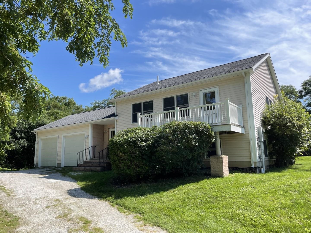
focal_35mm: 26
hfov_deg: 67.3
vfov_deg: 53.1
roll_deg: +1.0
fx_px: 234
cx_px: 156
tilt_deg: +10.7
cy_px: 116
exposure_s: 1/2020
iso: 32
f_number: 1.6
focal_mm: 4.2
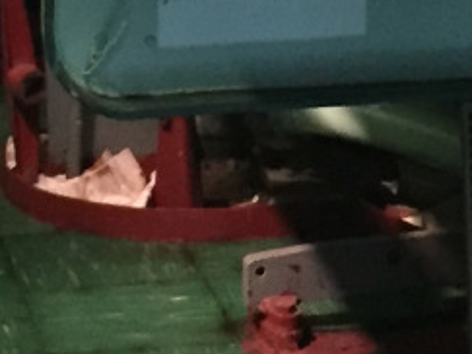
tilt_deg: -4.5
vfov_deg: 7.4
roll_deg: -0.6
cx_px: 352
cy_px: -368
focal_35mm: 191
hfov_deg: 10.3
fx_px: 2603
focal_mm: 4.15
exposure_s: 1/15
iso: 250
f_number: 2.2
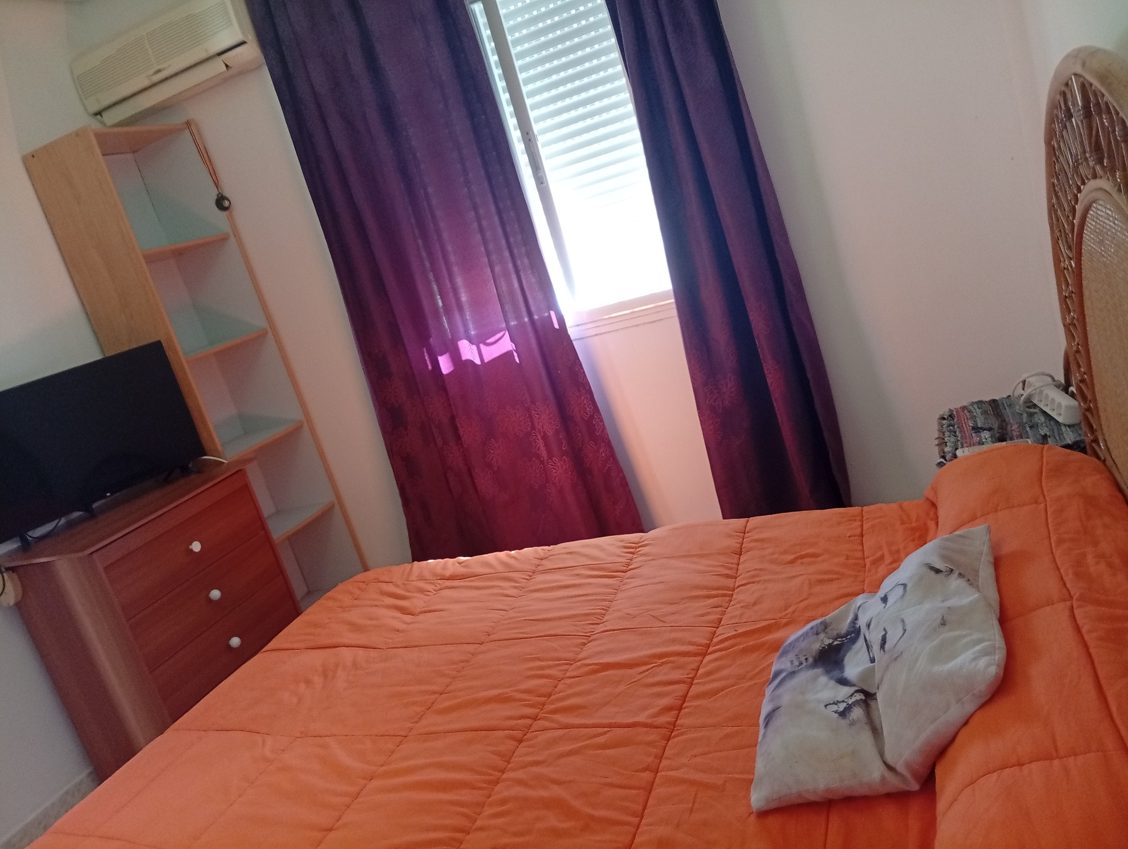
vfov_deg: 51.5
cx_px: 564
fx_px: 881
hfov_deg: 65.3
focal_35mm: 27
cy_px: 424
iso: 187
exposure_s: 1/33.3
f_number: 1.8
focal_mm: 3.84
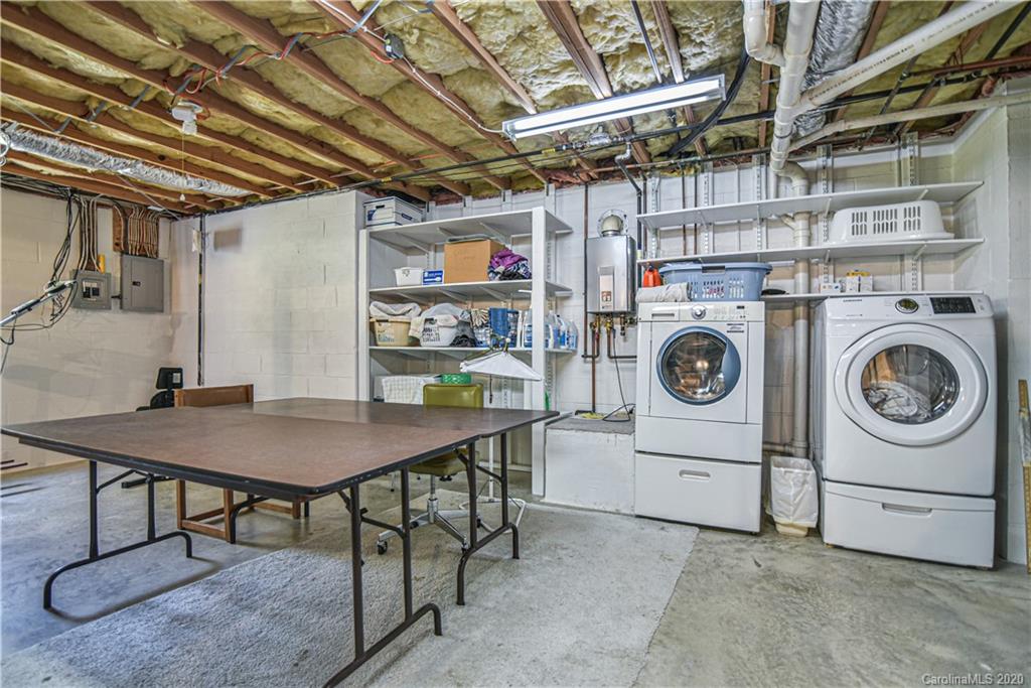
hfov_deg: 90.0
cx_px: 516
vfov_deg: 67.4
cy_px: 344
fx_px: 516
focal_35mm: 18
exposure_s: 1/40
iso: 800
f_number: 3.2
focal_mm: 18
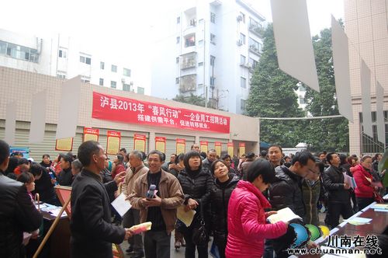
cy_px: 129
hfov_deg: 67.4
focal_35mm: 27
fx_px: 291
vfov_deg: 47.8
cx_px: 194
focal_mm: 18
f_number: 3.5
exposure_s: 1/40
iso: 400
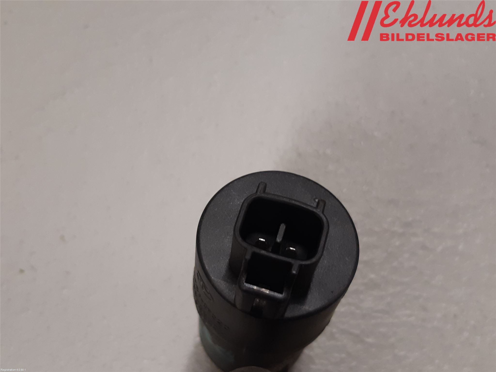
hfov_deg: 67.3
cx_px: 248
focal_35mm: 26
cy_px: 186
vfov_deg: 53.1
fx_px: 373
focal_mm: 3.93
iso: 100
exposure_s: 1/50
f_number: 1.7
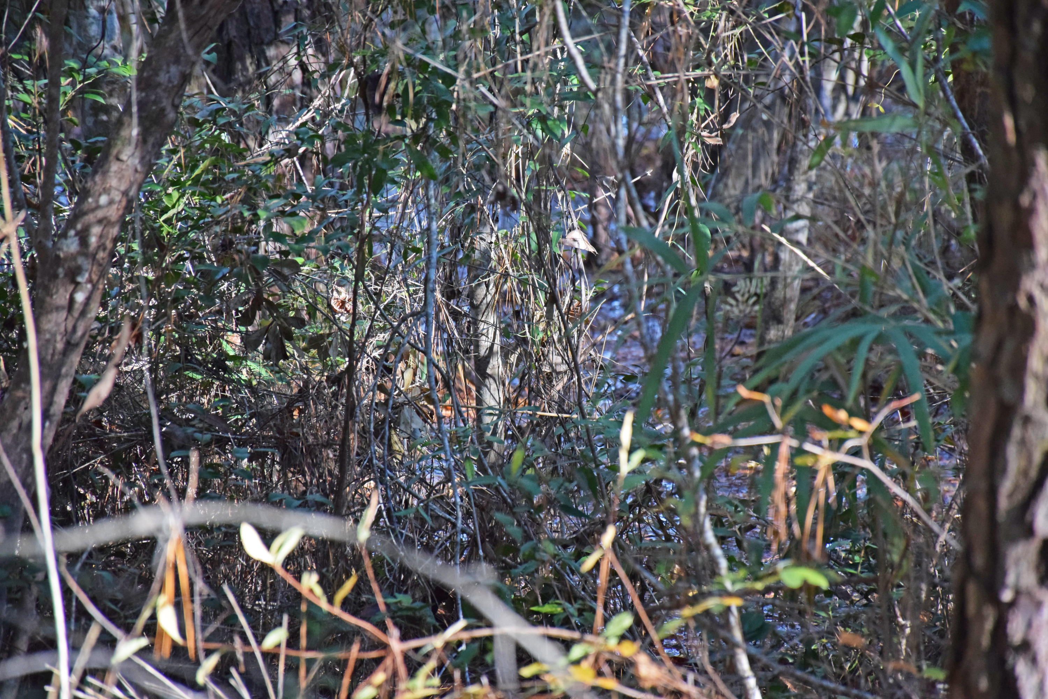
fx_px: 6113
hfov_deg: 9.8
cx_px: 524
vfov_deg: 6.5
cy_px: 350
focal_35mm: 210
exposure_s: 1/500
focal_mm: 140
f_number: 5.6
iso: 2200
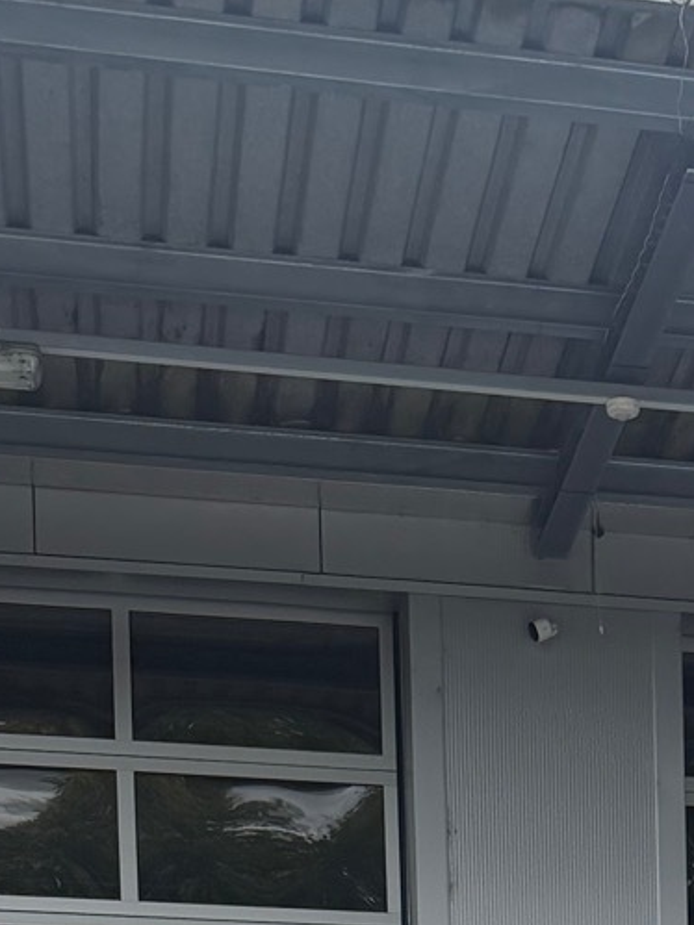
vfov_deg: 17.4
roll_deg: +0.3
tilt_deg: -1.7
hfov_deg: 14.8
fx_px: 2594
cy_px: 1539
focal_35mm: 97
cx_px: 785
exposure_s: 1/2801
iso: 100
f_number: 1.78
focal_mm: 6.76
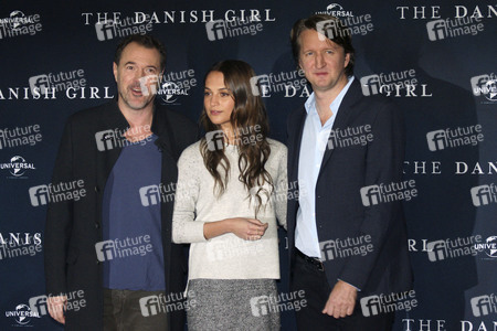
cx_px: 248
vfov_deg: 12.2
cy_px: 166
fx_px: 1553
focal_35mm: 112
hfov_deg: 18.2
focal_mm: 75
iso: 1250
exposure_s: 1/250
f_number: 7.1
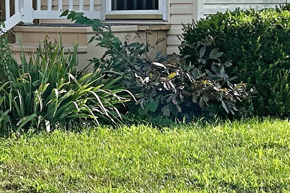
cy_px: 37
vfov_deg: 10.3
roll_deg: +0.3
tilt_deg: -2.1
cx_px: 74
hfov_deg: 15.3
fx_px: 1072
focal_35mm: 133
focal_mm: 5.7
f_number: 1.5
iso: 50
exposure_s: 1/2571
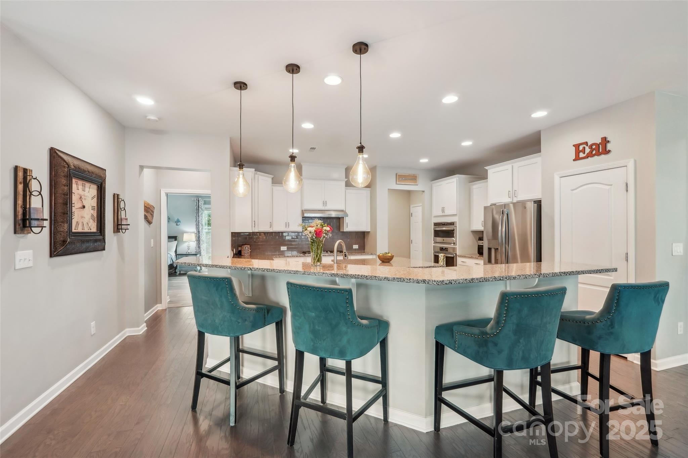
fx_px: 287
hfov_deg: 100.4
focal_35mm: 15
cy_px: 229
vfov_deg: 77.3
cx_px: 344
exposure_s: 1/6
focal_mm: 10
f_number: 8
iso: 400
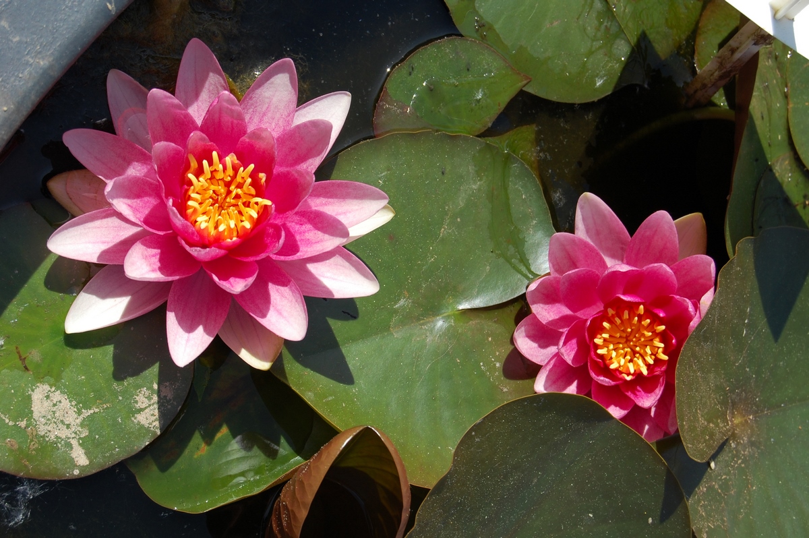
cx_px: 404
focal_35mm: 82
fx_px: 1852
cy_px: 269
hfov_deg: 24.6
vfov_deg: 16.5
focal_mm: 55
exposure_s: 1/320
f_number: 9
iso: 200
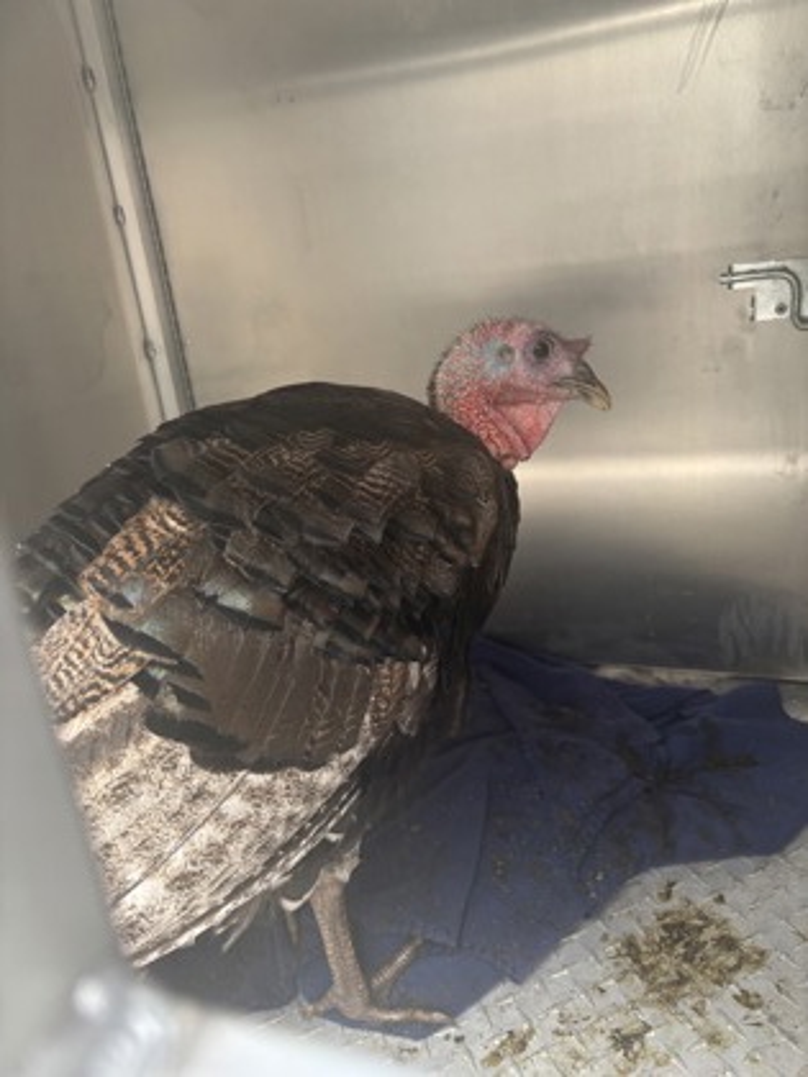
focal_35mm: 26
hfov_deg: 53.1
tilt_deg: -20.3
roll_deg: +4.9
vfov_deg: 67.3
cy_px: 538
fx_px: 809
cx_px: 404
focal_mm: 5.96
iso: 125
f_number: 1.6
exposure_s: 1/76
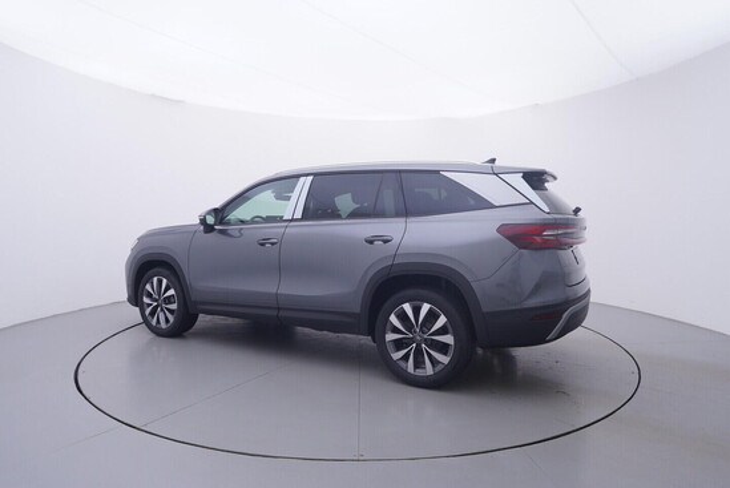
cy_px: 244
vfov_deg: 56.2
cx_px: 365
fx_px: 457
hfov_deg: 77.3
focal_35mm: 22
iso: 200
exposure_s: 1/80
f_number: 5
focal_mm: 15
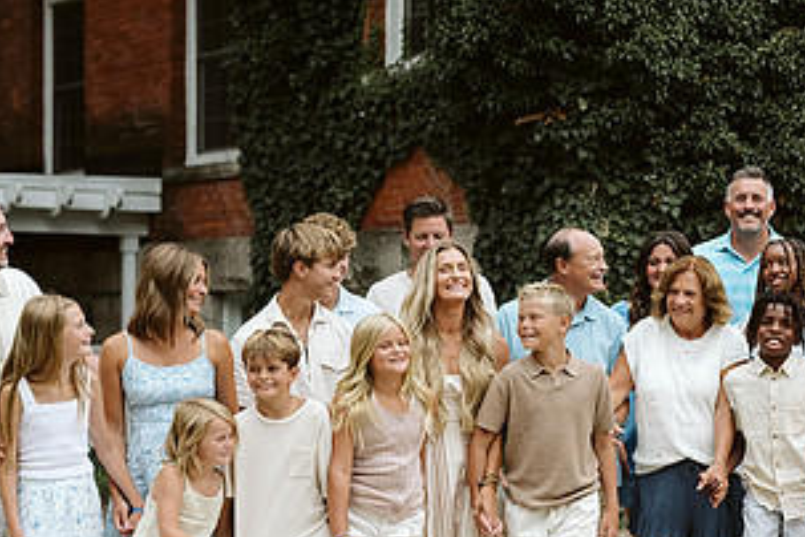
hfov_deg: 19.5
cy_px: 381
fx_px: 2303
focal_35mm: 103
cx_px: 691
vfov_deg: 13.3
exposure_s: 1/640
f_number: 2.8
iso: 1000
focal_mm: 50
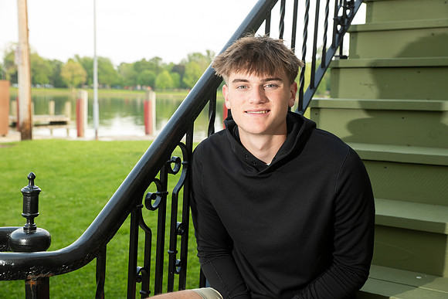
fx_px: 597
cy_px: 150
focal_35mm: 48
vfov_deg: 28.1
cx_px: 224
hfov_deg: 41.1
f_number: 5.6
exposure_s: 1/160
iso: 320
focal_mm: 48
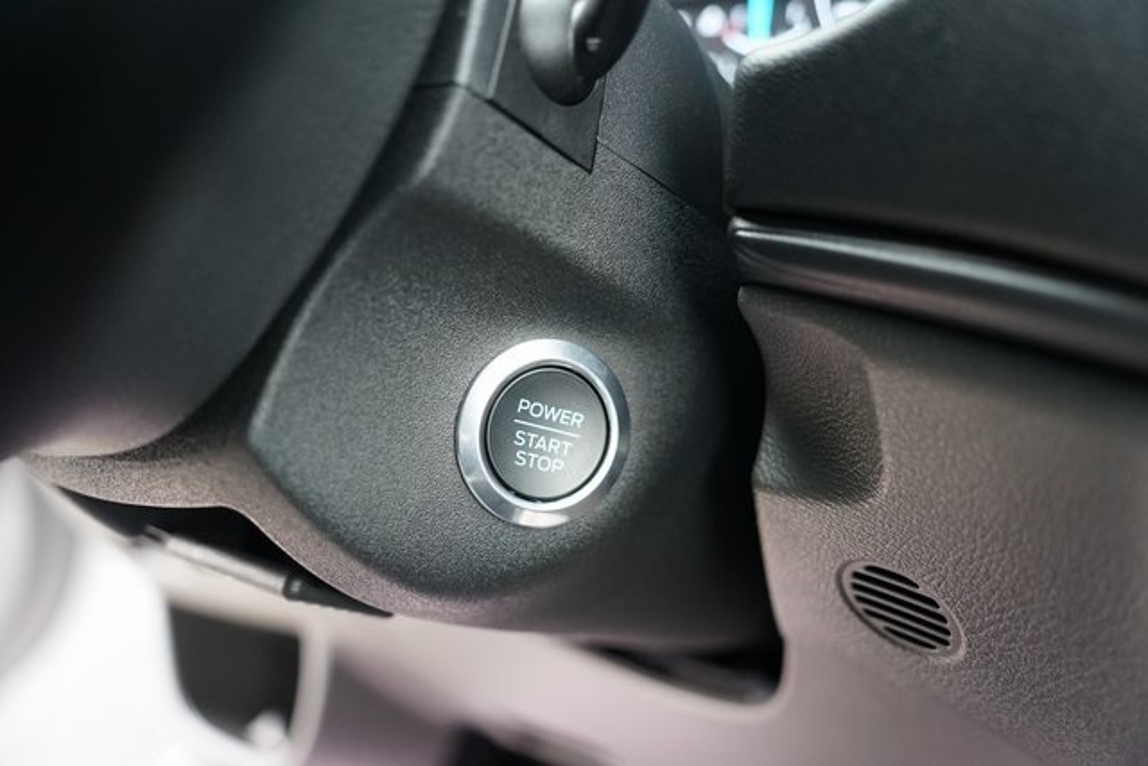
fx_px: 1148
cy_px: 383
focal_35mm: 36
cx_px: 574
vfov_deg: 36.9
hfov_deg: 53.1
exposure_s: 1/60
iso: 1600
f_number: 3.2
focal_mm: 36
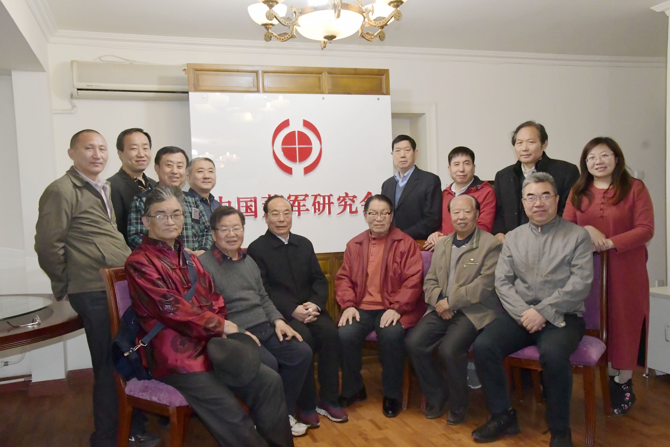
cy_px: 224
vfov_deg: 40.0
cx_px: 335
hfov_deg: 57.2
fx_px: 614
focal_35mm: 33
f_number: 9
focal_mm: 22
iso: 8000
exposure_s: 1/60
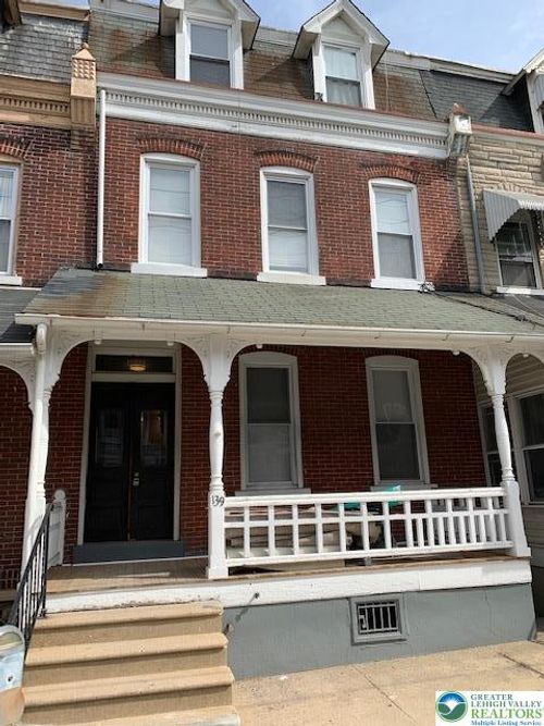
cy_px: 363
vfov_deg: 67.3
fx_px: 545
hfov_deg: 53.0
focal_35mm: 26
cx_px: 272
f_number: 1.8
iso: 25
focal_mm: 4.25
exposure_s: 1/1880
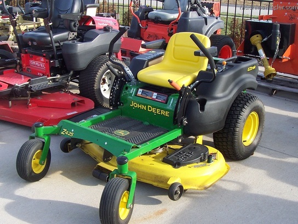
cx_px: 149
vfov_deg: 31.5
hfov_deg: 41.2
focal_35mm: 46
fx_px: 396
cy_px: 112
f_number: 5.6
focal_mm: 7
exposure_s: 1/125
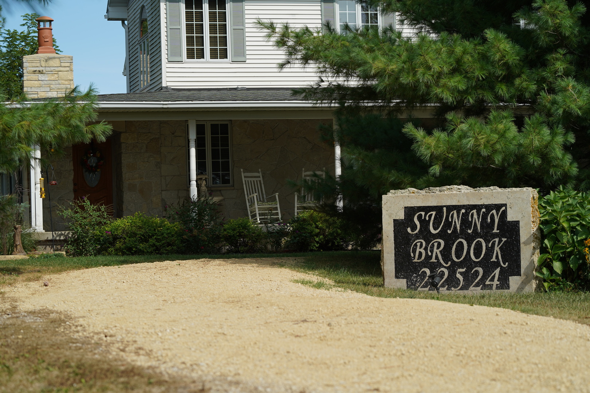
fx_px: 1393
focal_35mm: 85
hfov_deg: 23.9
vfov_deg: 16.1
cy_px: 196
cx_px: 295
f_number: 5.6
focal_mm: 85
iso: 100
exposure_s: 1/320
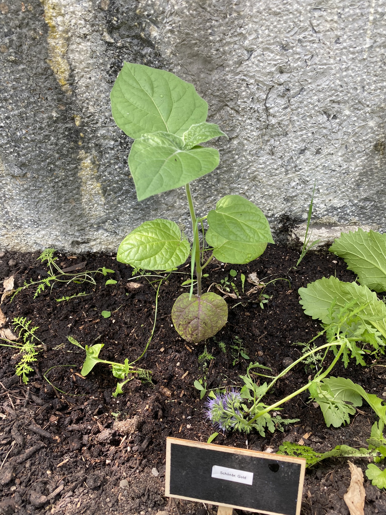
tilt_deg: -39.6
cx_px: 193
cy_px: 258
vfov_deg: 67.3
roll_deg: +0.8
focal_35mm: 26
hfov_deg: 53.1
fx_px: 387
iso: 50
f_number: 1.8
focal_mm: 4.25
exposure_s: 1/121
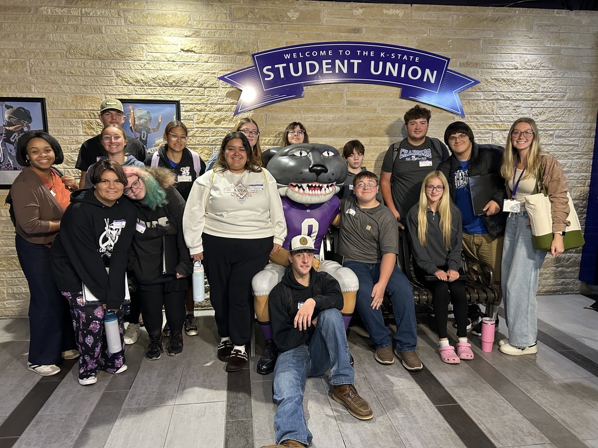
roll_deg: +0.1
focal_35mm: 26
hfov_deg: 67.3
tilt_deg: -9.8
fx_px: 449
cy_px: 224
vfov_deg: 53.1
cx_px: 299
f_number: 1.5
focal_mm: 5.7
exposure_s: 1/60
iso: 200
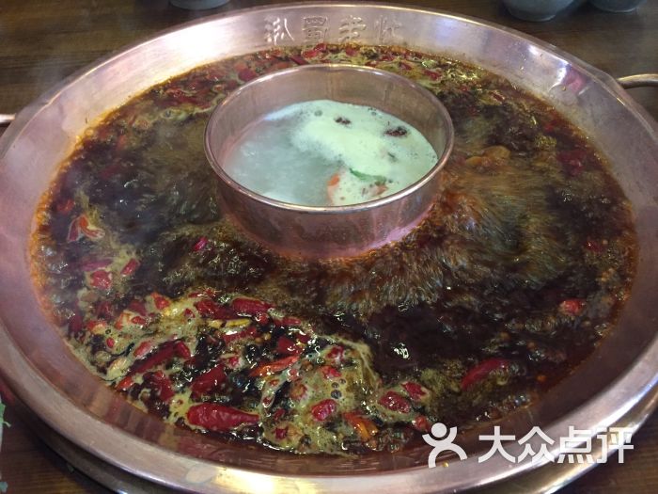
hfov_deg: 61.7
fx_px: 551
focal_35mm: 29
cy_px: 247
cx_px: 329
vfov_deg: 48.2
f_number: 2.2
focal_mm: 4.15
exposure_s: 1/33
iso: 320
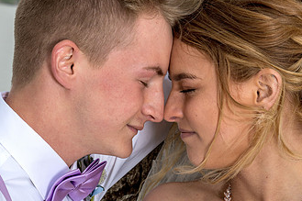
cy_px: 85
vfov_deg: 14.1
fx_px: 813
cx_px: 155
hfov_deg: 21.0
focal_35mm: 97
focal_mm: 55
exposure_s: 1/200
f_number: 8
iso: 100
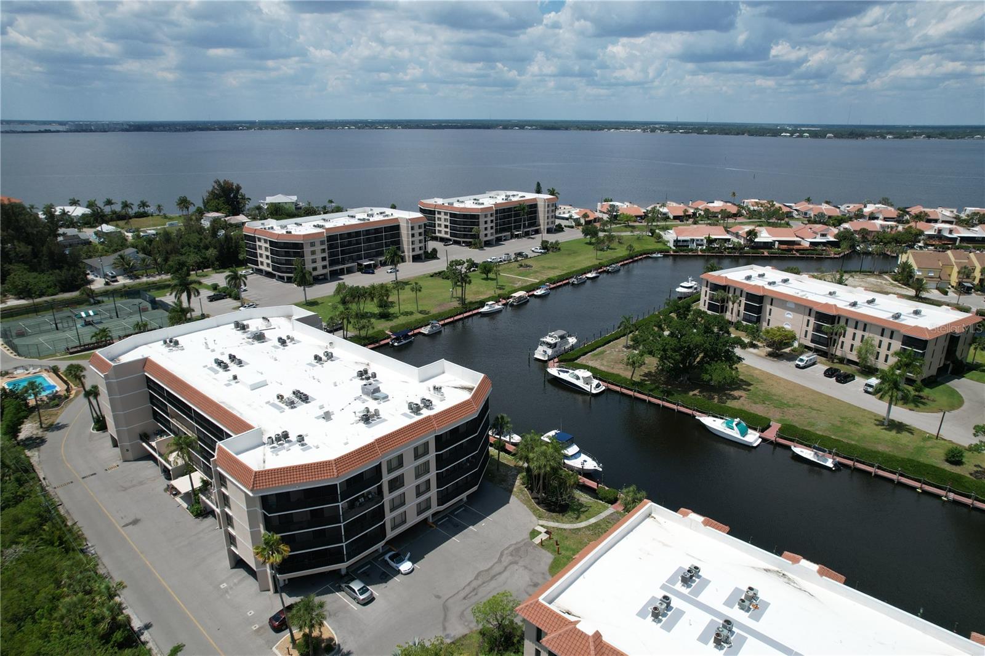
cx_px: 492
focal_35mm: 22
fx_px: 602
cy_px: 328
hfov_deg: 78.6
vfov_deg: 57.2
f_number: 2.8
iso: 100
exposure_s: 1/3200
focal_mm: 8.38
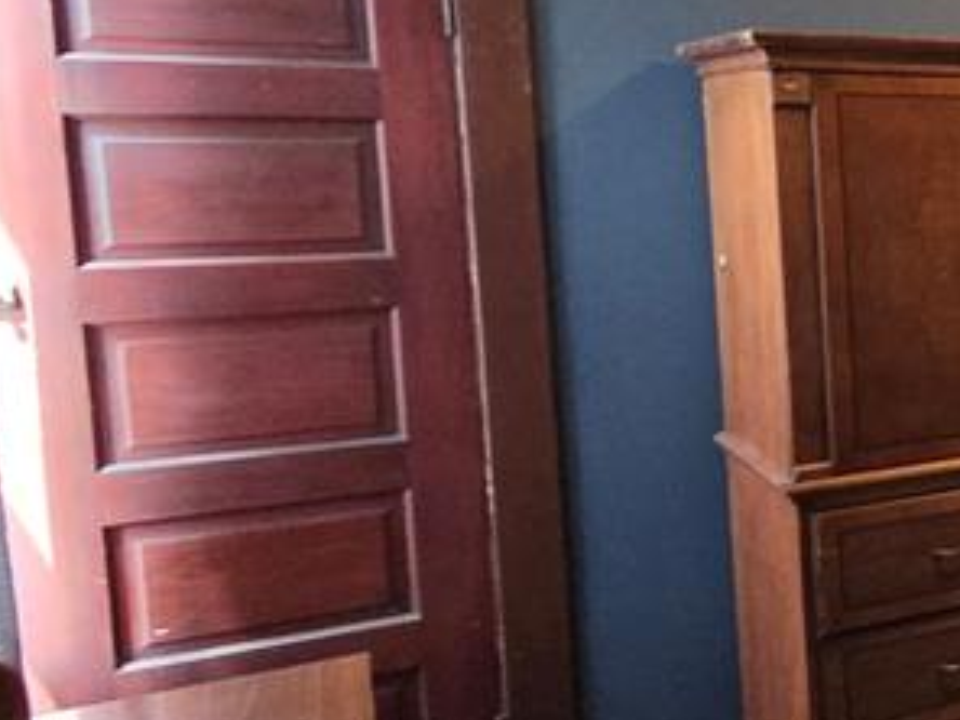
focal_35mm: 45
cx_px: 1648
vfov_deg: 32.1
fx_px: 1248
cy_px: 276
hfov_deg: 24.0
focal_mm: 2.2
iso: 1250
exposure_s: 1/30
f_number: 2.2
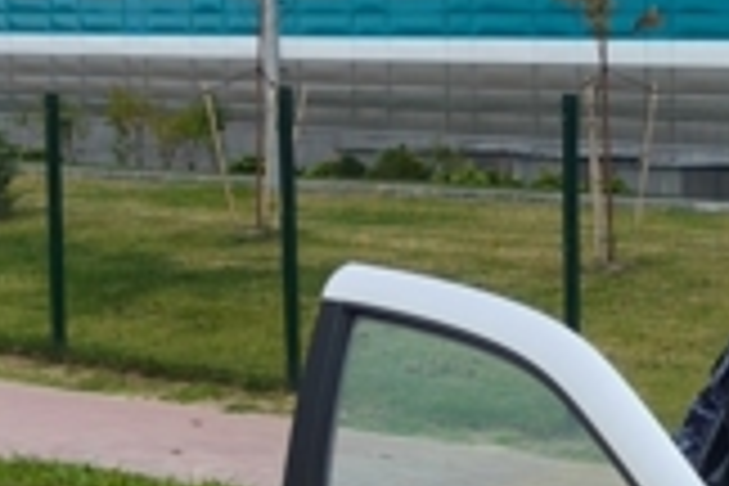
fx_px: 2248
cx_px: 1402
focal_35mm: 111
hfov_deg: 15.3
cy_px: 765
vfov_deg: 11.7
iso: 80
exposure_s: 1/1654
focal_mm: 5.59
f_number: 1.8
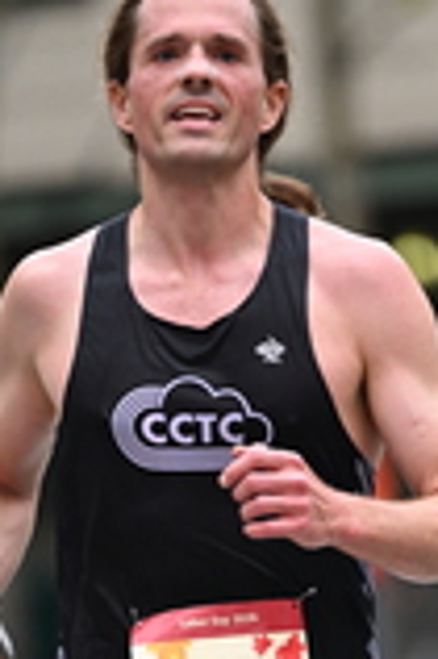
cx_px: 240
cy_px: 780
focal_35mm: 661
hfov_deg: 2.1
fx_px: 12089
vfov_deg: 3.1
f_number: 2.8
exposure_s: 1/1250
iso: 1600
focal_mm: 190
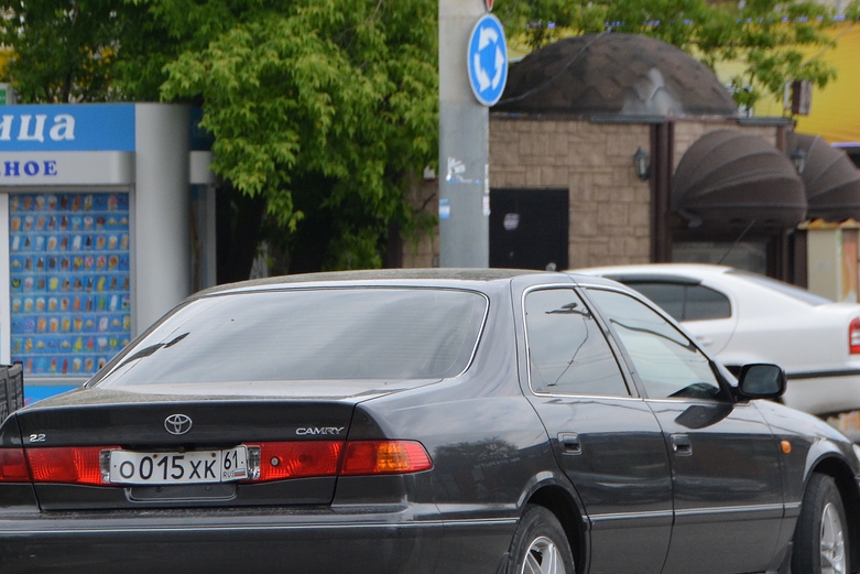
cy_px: 313
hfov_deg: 8.5
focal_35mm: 242
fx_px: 5776
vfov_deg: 5.7
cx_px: 449
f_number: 5.3
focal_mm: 105
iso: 640
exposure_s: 1/1000
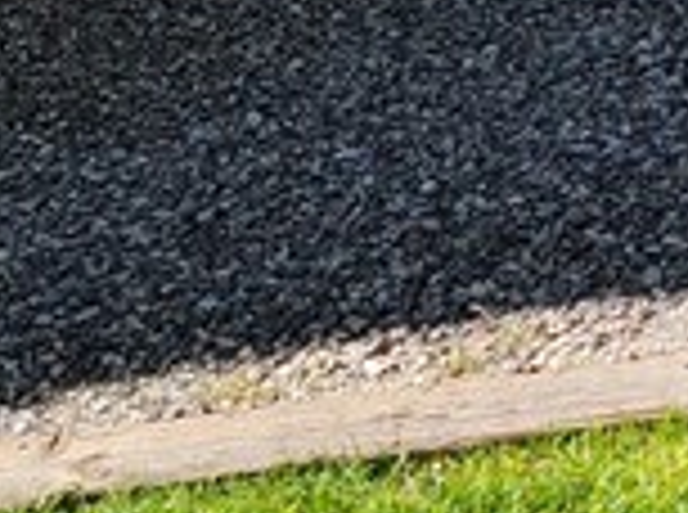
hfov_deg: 11.1
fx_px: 3192
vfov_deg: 8.3
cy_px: -788
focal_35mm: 161
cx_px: 1385
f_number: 1.8
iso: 16
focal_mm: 6.7
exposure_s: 1/585
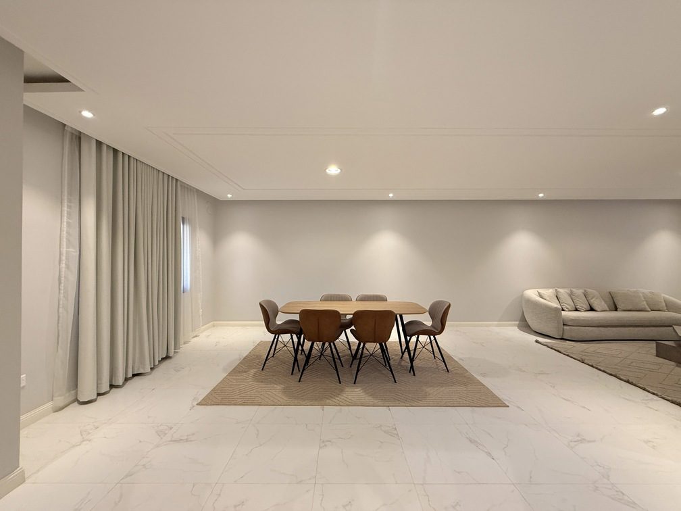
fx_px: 275
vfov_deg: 85.7
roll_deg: -0.1
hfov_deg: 102.1
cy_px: 256
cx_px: 340
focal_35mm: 14
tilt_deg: +0.8
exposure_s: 1/120
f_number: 2.2
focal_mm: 2.22
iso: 320
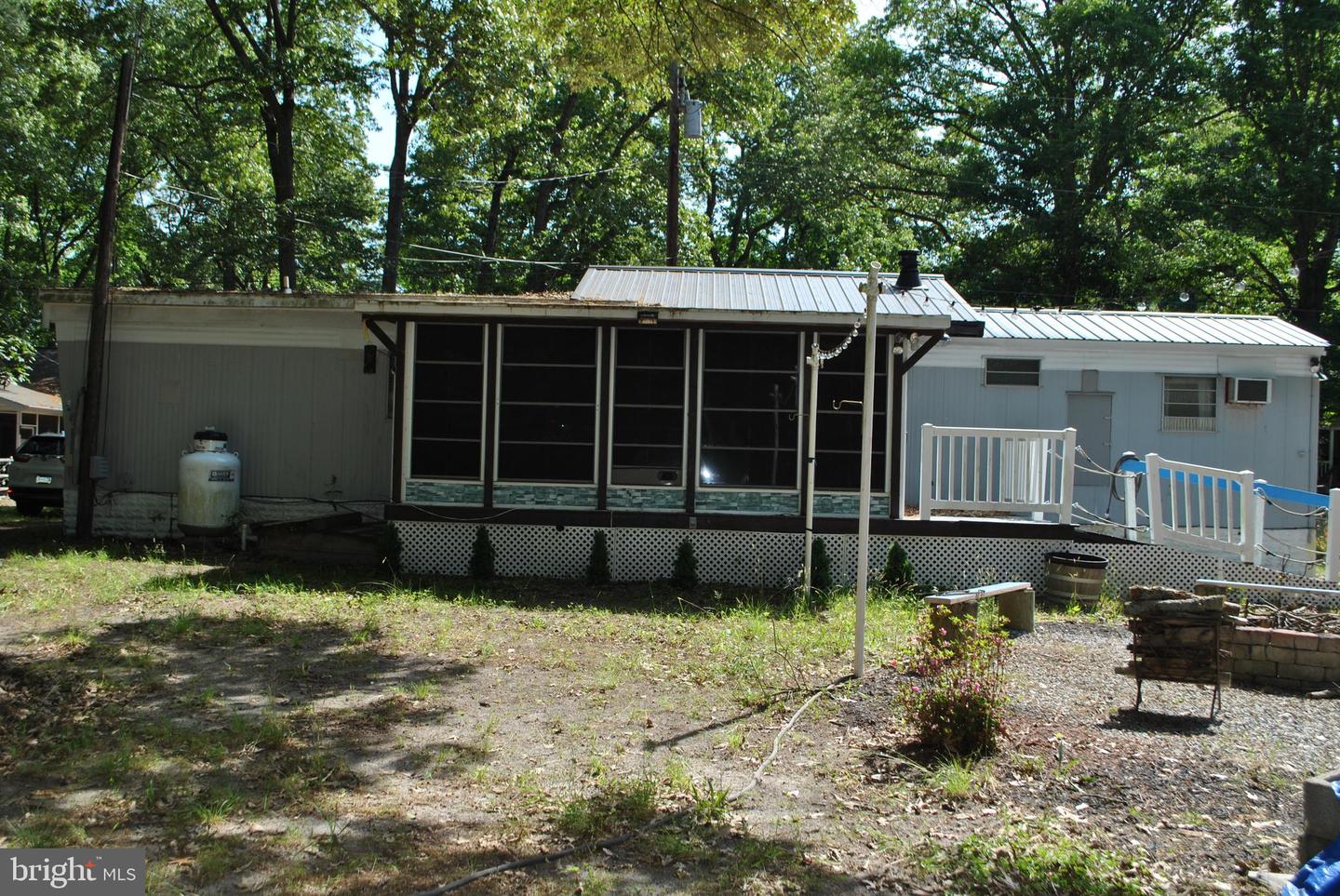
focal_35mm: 33
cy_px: 448
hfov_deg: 57.2
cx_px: 670
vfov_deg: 40.0
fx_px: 1229
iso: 100
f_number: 6.3
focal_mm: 22
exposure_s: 1/200
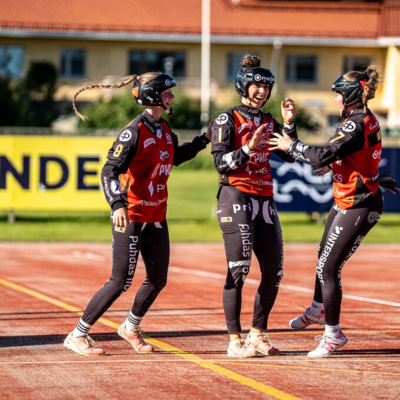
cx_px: 218
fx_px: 3164
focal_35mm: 242
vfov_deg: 7.2
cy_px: 174
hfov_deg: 7.2
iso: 100
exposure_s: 1/2000
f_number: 2.8
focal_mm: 168
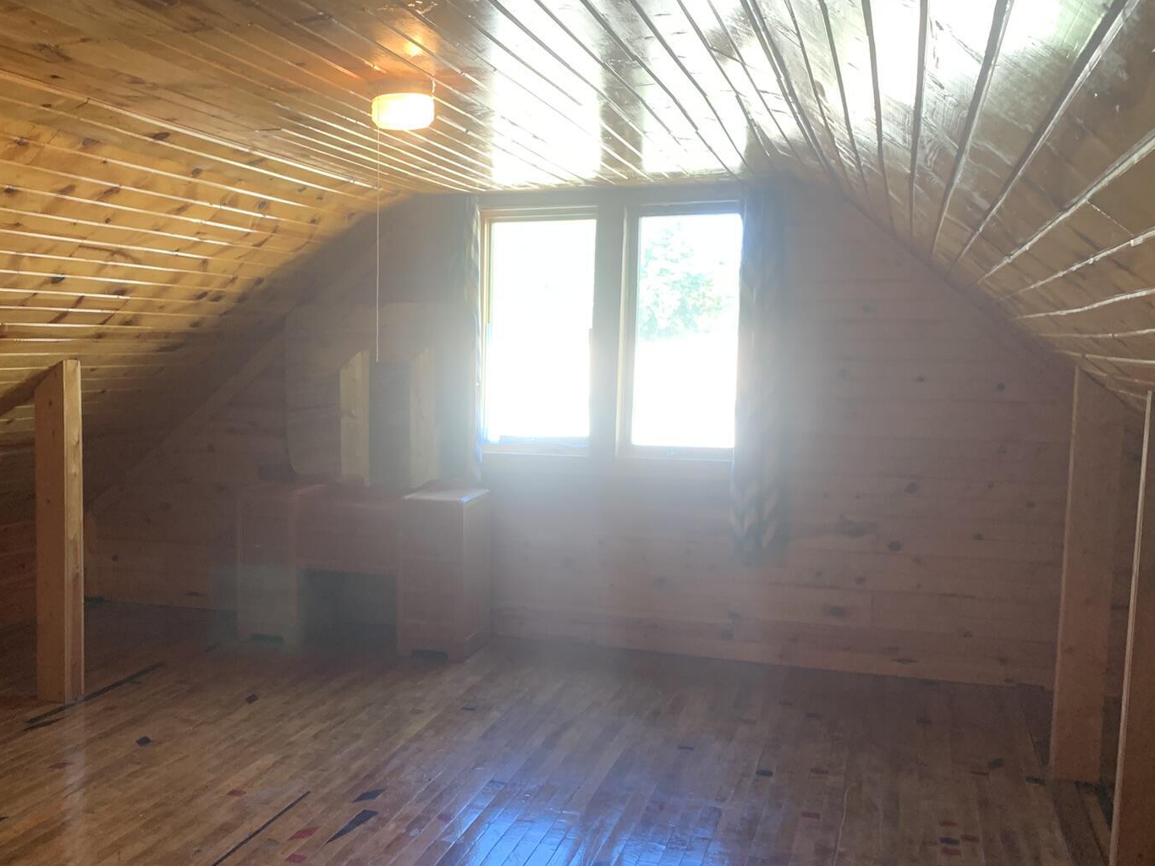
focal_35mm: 39
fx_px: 1301
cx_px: 355
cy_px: 516
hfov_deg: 46.8
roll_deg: -0.1
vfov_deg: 36.7
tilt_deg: -7.2
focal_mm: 4.25
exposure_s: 1/60
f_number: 1.8
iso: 125
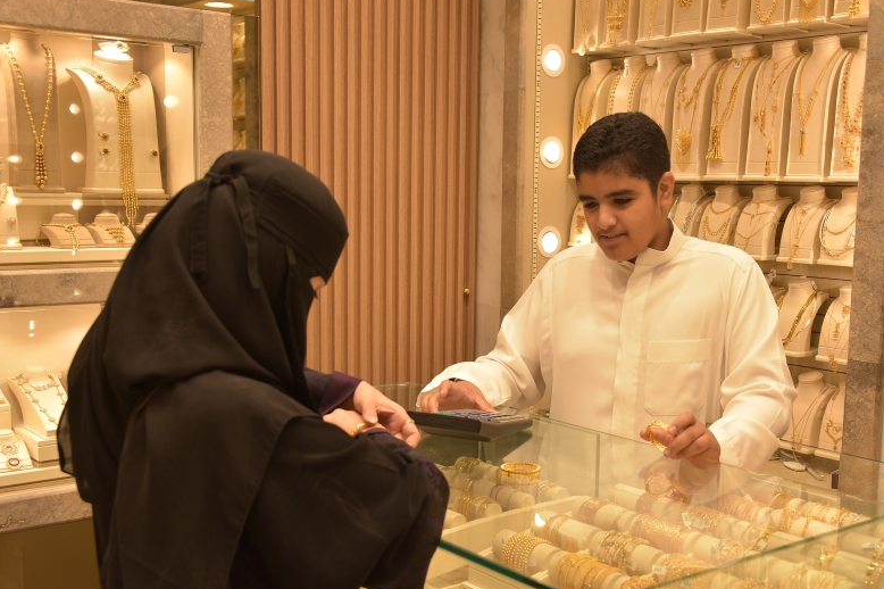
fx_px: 1104
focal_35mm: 45
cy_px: 329
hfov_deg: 43.4
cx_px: 522
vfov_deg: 29.8
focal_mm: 35
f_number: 4.5
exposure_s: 1/60
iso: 64
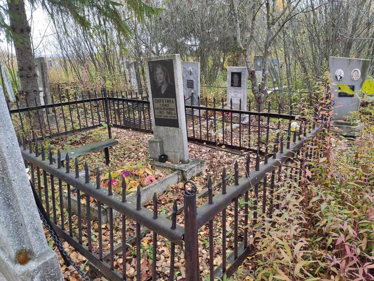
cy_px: 140
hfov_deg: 67.3
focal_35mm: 26
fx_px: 281
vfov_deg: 53.1
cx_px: 187
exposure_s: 1/50
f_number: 1.75
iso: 115
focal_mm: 4.77
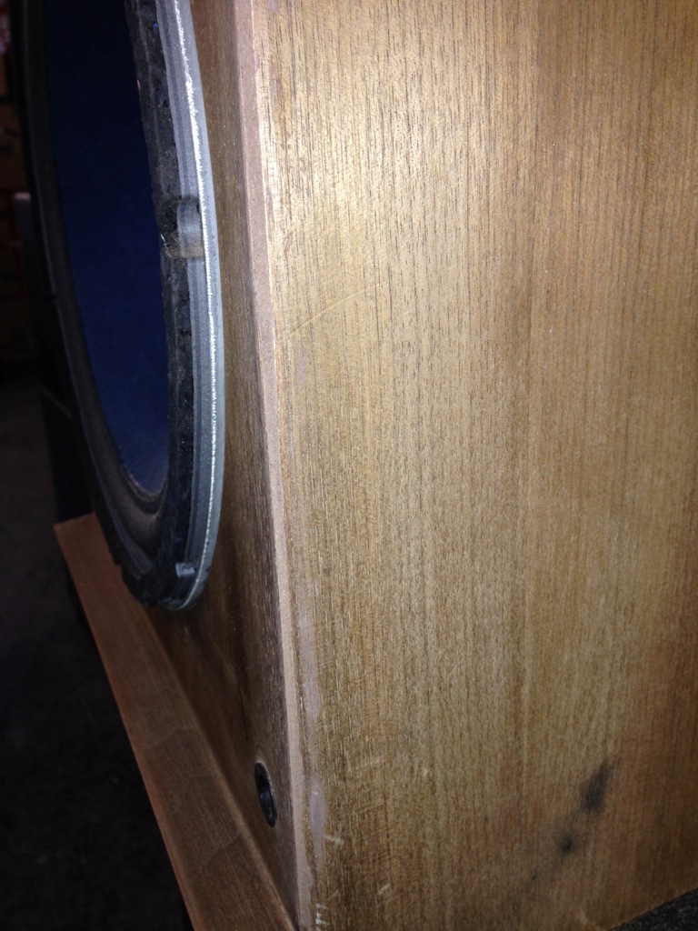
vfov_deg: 55.4
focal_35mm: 33
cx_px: 349
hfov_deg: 42.9
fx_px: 887
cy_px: 466
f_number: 2.4
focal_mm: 4.12
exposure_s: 1/45
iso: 50
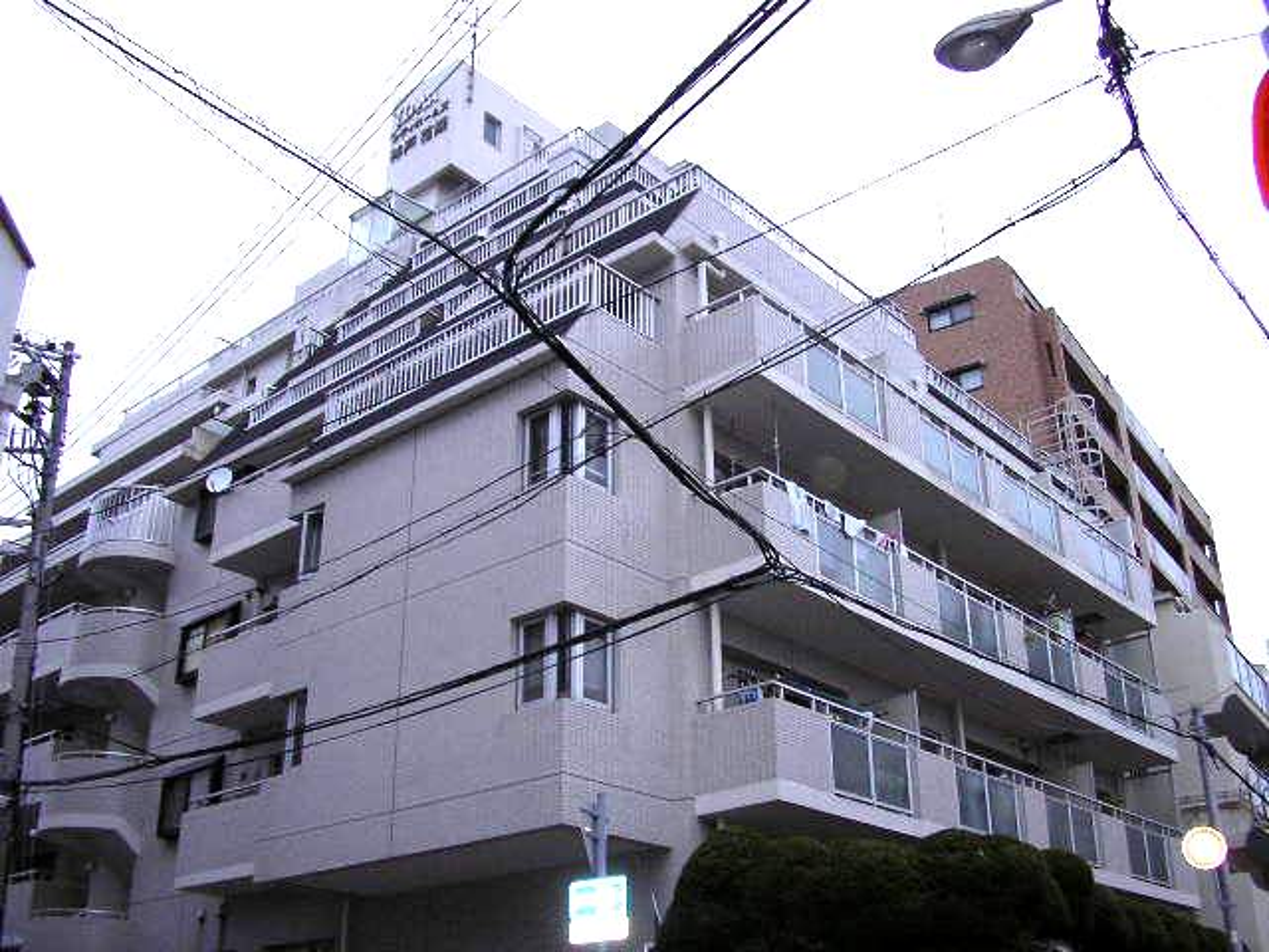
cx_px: 634
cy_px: 476
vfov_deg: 37.7
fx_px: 1393
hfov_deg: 49.0
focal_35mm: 38
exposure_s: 1/30
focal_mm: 5.8
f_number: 2.9
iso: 107
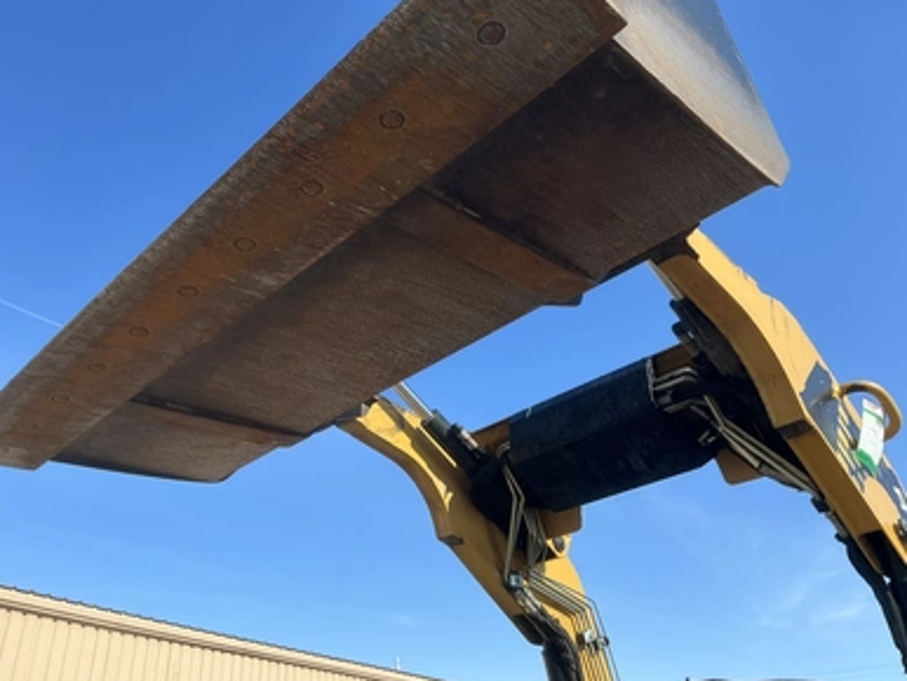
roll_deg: +1.6
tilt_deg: +30.0
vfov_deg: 48.3
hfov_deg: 61.6
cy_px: 345
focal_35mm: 29
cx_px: 449
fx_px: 760
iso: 25
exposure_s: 1/1577
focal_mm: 3
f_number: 1.8
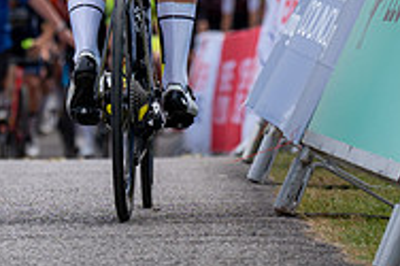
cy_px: -242
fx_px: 5617
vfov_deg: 2.7
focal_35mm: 506
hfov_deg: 4.1
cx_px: 86
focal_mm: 126
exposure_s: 1/800
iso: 100
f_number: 3.5
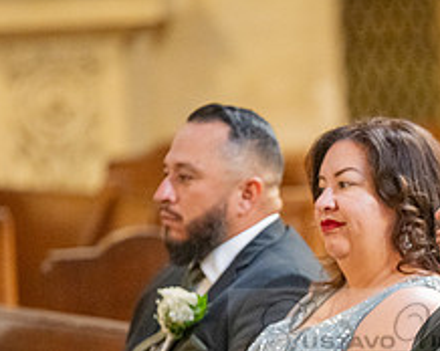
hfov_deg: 3.9
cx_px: 404
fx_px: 6505
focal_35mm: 500
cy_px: 336
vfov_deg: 3.1
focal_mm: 200
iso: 2000
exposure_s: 1/100
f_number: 2.8
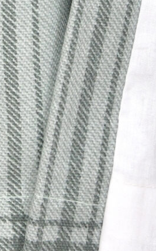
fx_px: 2078
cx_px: -84
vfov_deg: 6.7
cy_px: -239
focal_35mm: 305
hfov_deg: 4.3
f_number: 13
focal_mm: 50
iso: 640
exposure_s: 1/125
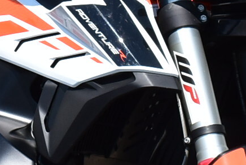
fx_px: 2675
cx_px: 37
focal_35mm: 391
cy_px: 50
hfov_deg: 5.3
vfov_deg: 3.5
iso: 360
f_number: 11
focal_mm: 38
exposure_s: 1/500
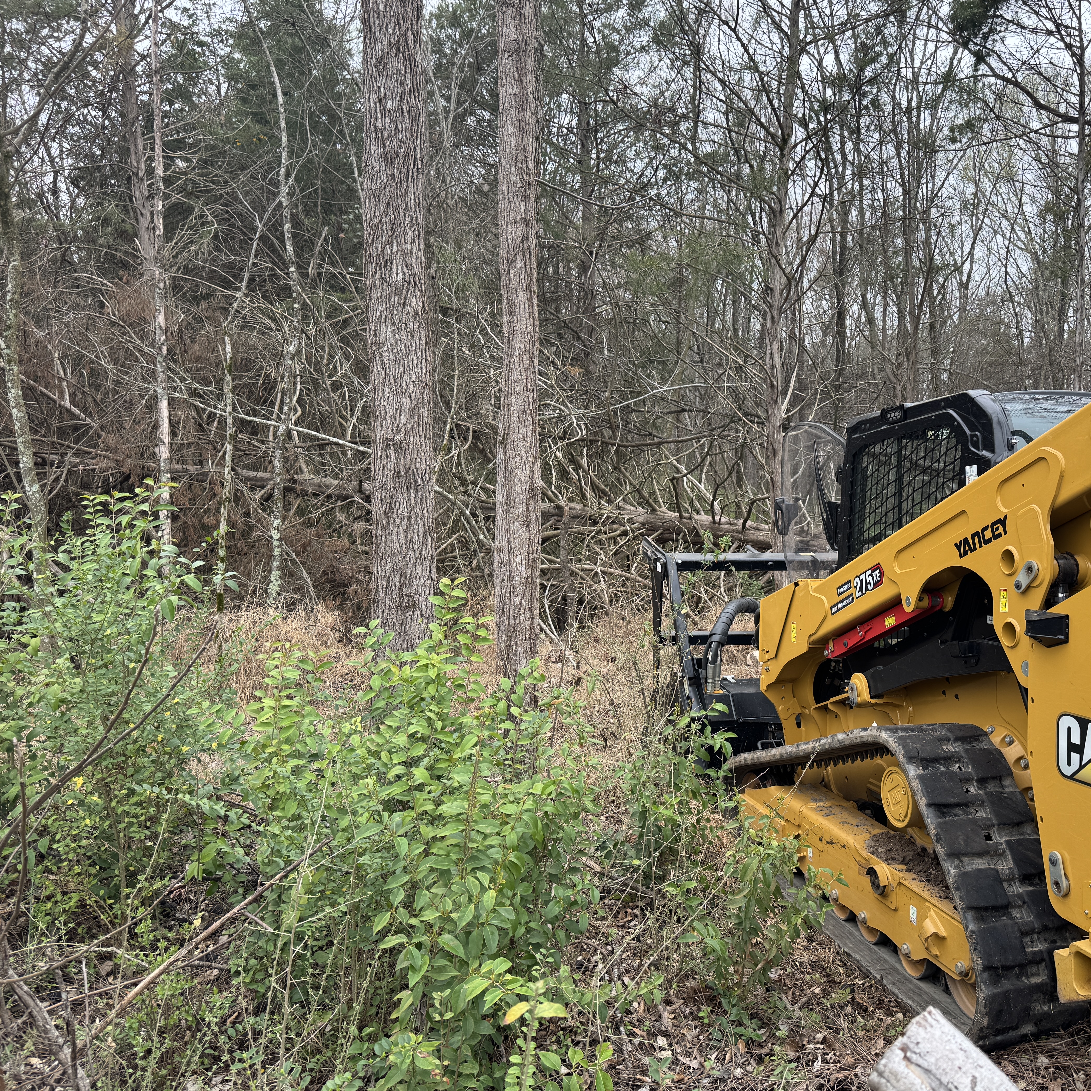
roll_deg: -1.7
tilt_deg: -5.3
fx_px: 1034
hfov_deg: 54.8
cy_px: 544
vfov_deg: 55.6
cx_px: 704
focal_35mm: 29
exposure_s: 1/121
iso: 64
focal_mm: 6.76
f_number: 1.78
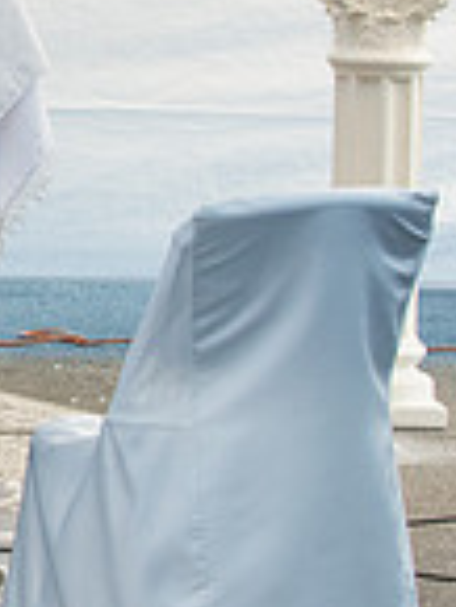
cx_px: -402
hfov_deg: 5.2
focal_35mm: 281
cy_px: 207
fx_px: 4928
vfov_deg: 7.0
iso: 800
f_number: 6.3
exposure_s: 1/125
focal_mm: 70
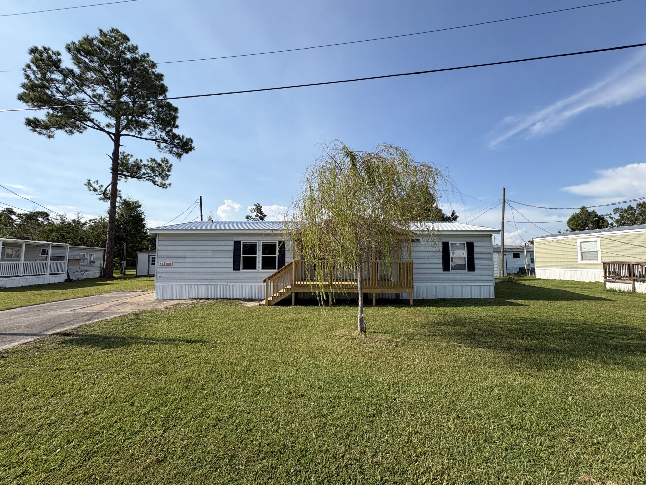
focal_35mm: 14
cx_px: 323
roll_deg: +0.1
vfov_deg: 85.7
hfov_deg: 102.1
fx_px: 261
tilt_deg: +5.0
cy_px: 242
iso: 50
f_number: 2.2
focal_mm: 2.22
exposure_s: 1/1672
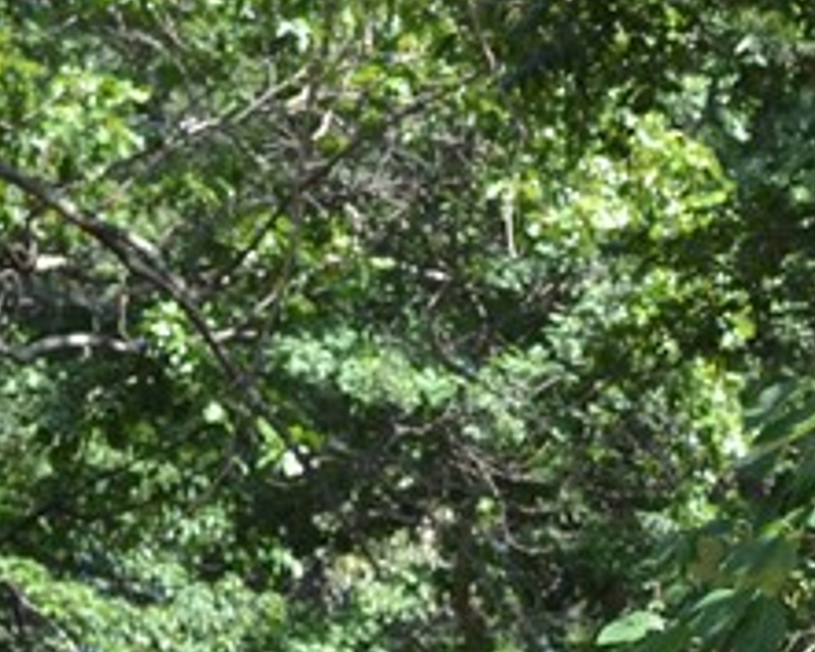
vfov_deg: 5.6
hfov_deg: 6.9
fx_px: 6684
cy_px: 873
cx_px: 996
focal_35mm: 277
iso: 125
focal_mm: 40
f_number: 5.6
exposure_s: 1/125
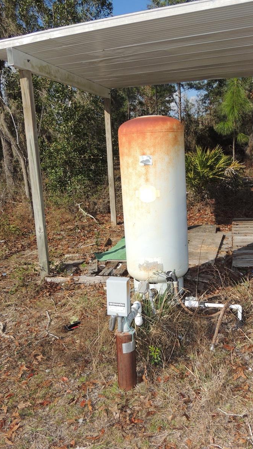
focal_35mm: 33
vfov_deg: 59.5
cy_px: 226
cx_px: 142
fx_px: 393
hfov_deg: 35.6
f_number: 3.1
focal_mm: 5.3
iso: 100
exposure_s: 1/1600
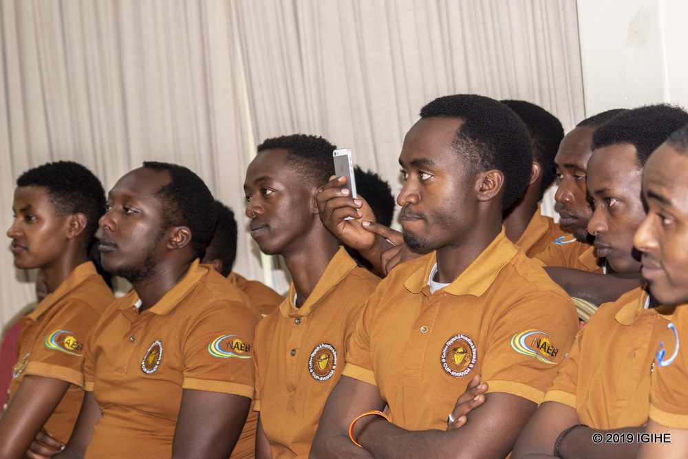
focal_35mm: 111
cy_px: 217
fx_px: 2112
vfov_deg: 12.4
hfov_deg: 18.5
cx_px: 326
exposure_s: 1/50
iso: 400
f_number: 5.6
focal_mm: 70
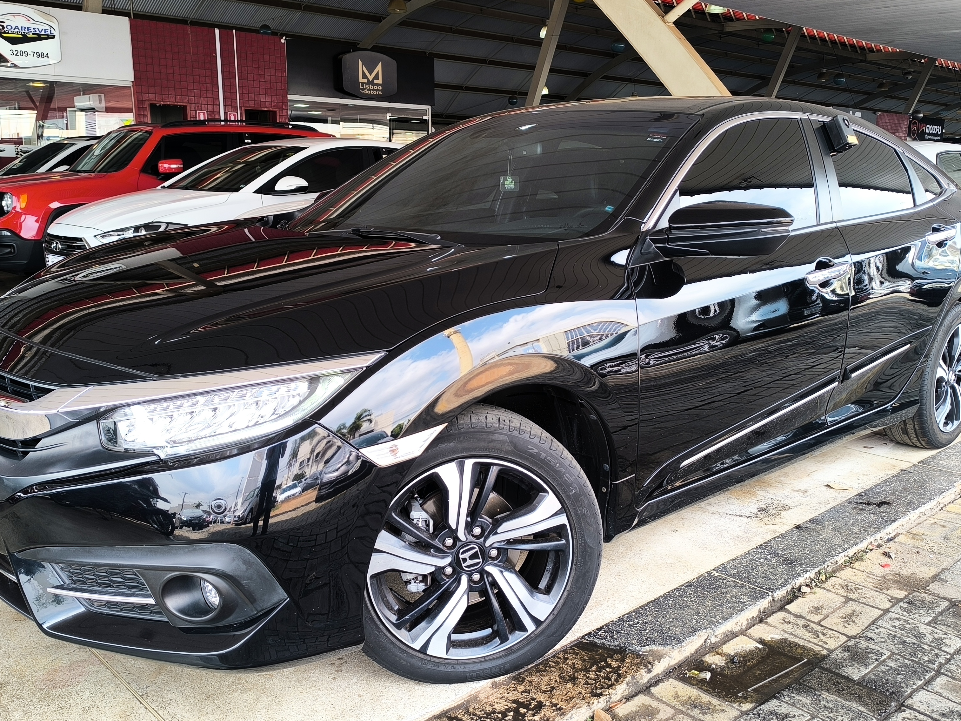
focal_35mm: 31
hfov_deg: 58.3
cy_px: 374
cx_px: 466
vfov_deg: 45.4
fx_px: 861
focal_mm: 6.14
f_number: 1.65
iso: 100
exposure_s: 1/120
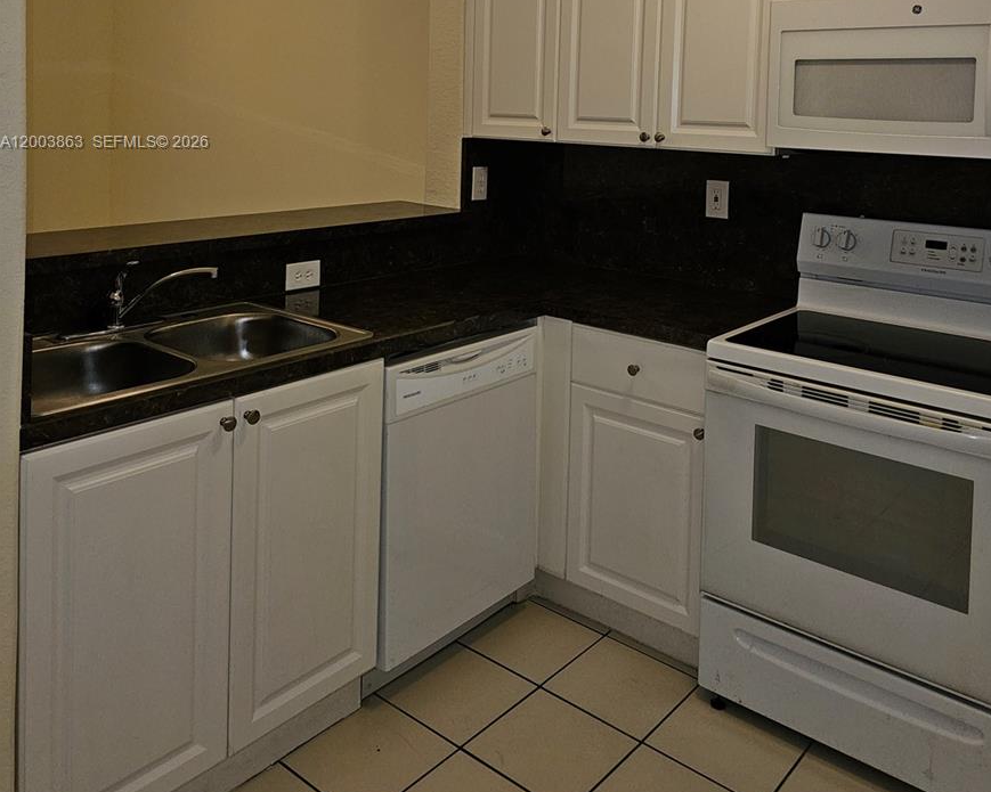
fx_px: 909
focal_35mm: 31
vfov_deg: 44.5
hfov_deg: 57.2
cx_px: 511
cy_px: 144
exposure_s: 1/30
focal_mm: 6.3
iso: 100
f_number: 1.7
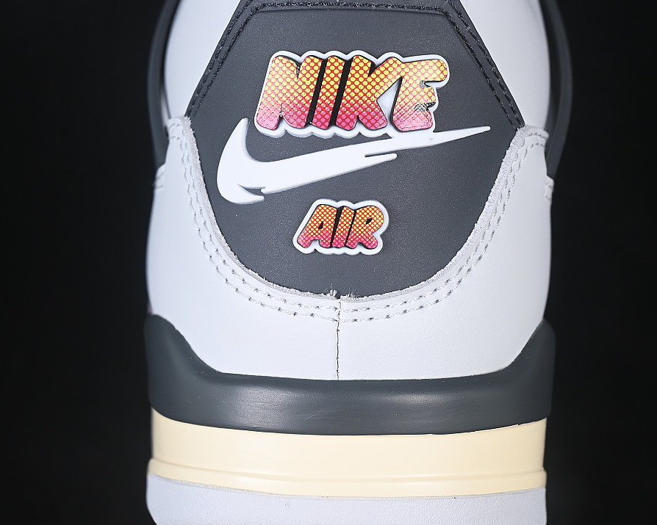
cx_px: 334
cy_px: 263
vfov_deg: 18.1
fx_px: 1653
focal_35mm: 85
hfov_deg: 22.5
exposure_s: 1/80
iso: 160
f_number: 7.1
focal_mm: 50
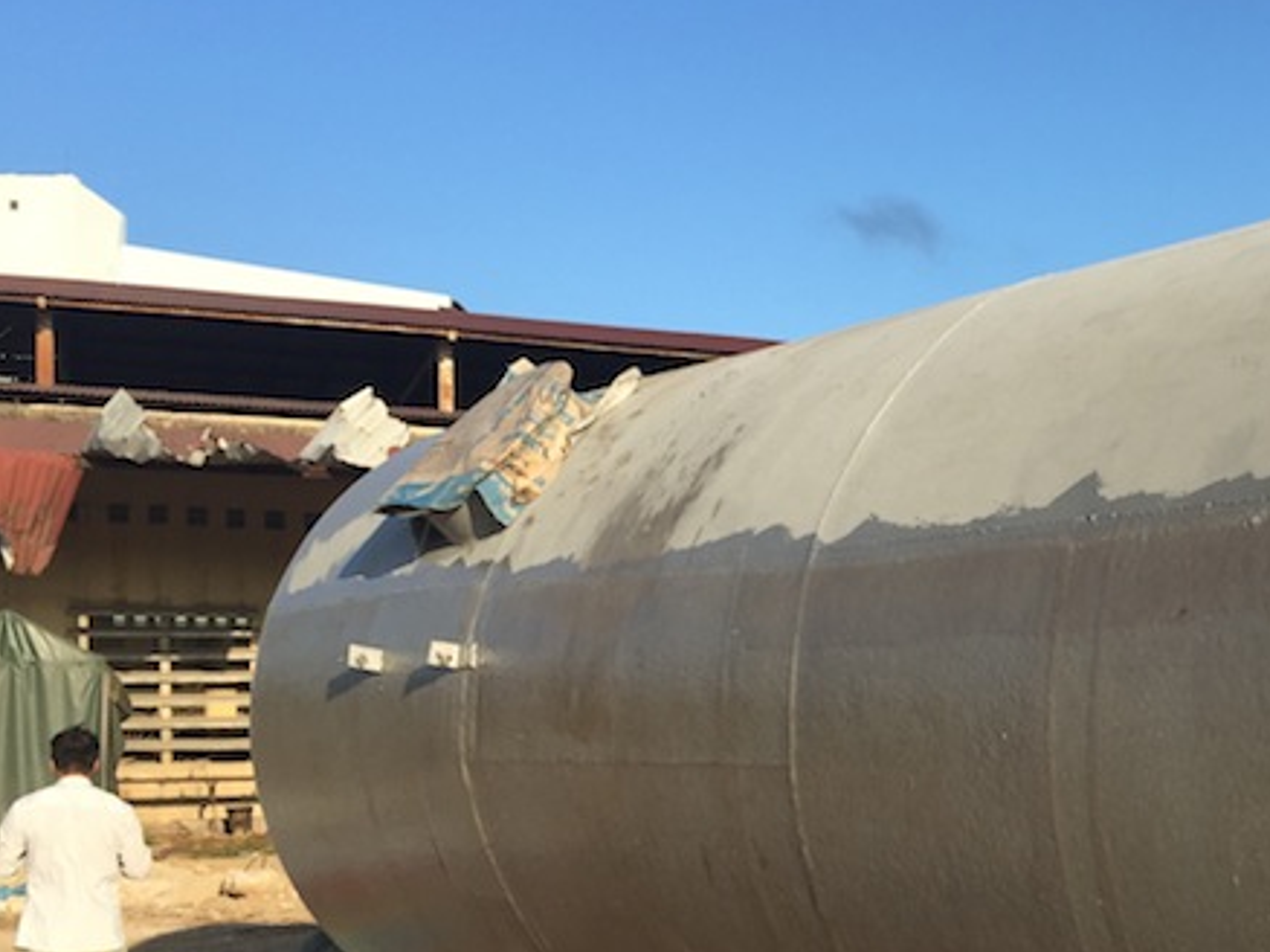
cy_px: 760
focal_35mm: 53
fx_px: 1943
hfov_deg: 34.2
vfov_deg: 27.0
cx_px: 1148
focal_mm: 4.15
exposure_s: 1/1199
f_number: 2.2
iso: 32
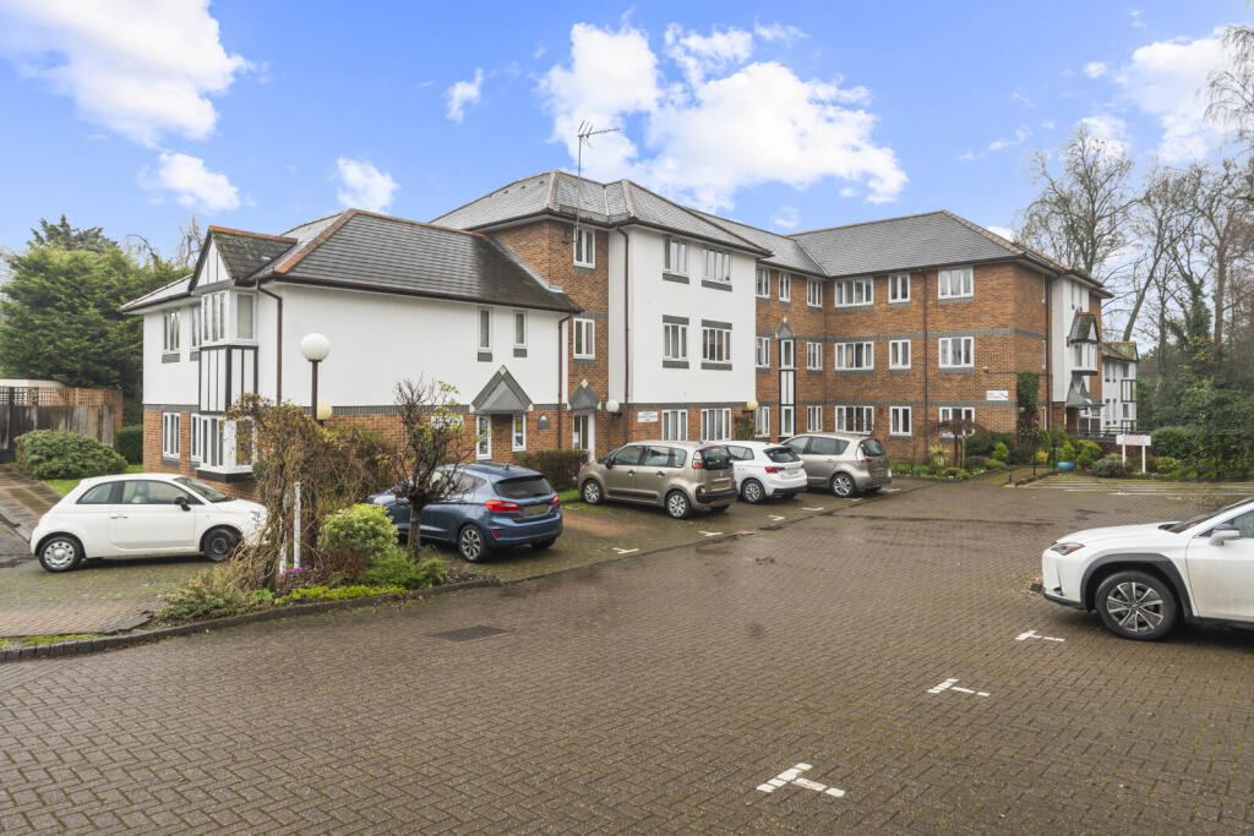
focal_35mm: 22
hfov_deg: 78.6
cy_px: 418
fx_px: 766
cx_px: 627
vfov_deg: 57.2
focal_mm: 22
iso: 320
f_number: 6.3
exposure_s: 1/50
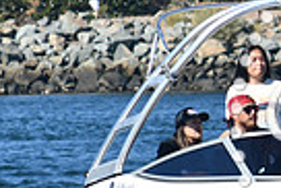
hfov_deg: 1.8
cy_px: 119
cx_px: 428
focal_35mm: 1151
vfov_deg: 1.2
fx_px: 8994
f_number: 8
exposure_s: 1/500
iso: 140
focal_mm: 180
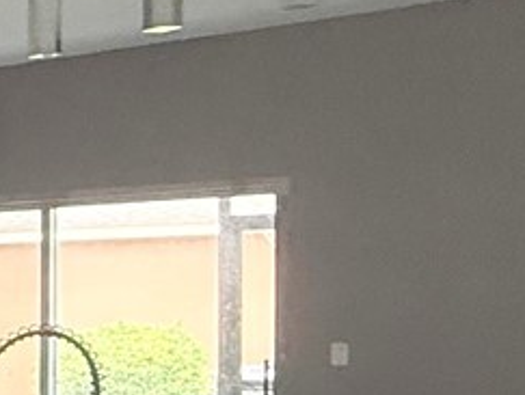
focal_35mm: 92
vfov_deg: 15.9
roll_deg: +1.2
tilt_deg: -1.3
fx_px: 1397
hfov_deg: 13.5
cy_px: 354
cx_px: -819
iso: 320
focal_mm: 2.22
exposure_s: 1/90
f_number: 2.2
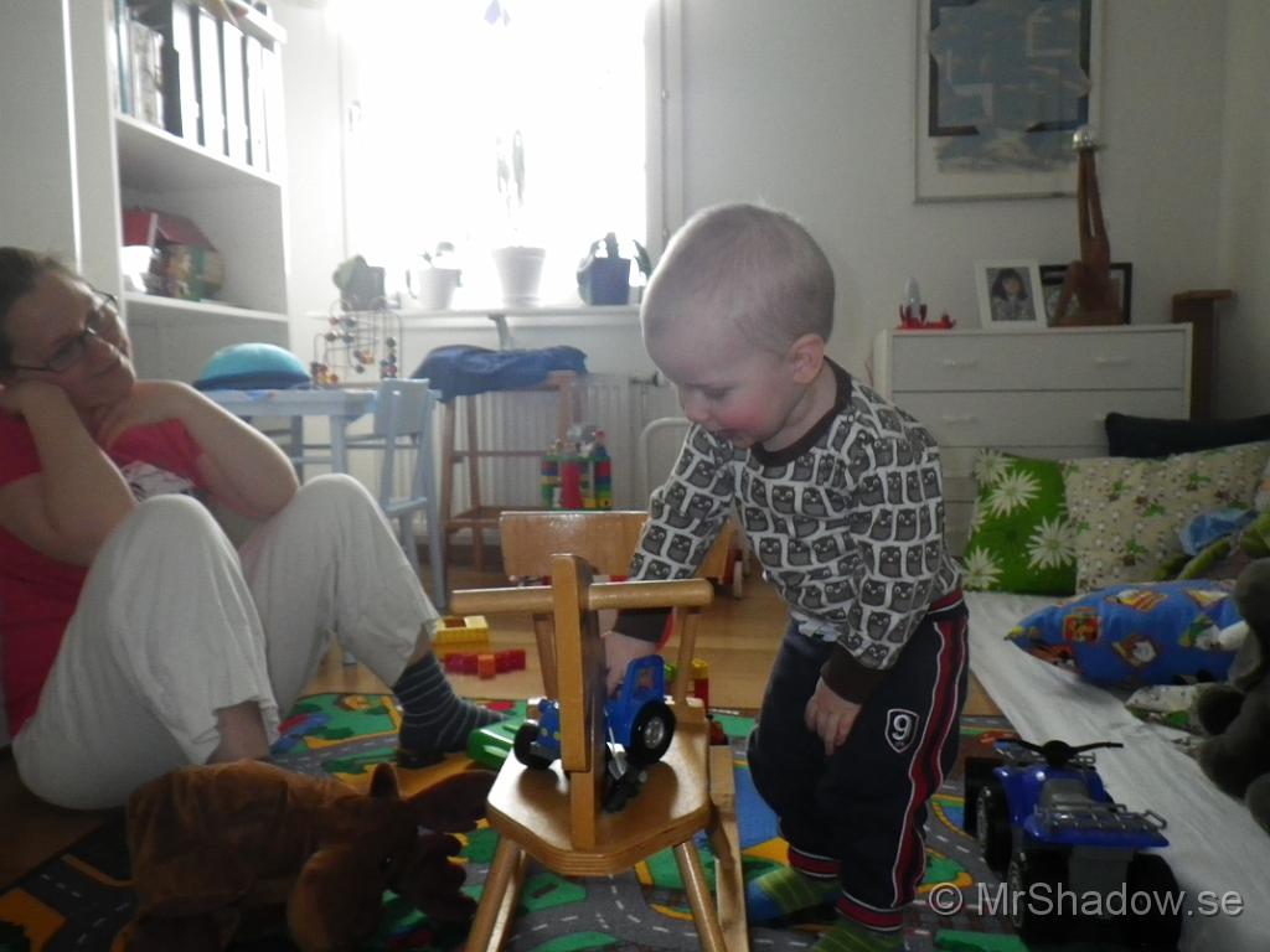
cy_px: 476
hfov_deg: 63.4
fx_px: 1027
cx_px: 635
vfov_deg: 49.7
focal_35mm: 28
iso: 400
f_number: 3.5
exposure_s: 1/50
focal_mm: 5
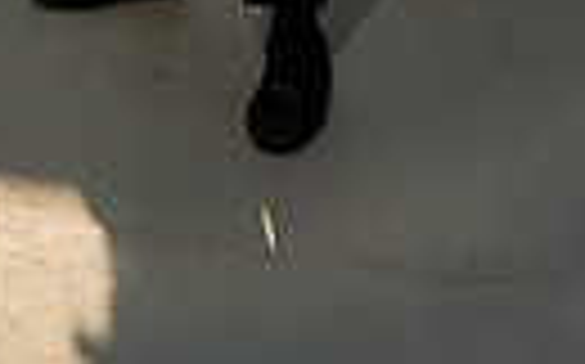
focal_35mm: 92
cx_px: 72
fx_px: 1466
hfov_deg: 22.1
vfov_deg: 11.2
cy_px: -589
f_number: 8
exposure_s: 1/250
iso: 100
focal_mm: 26
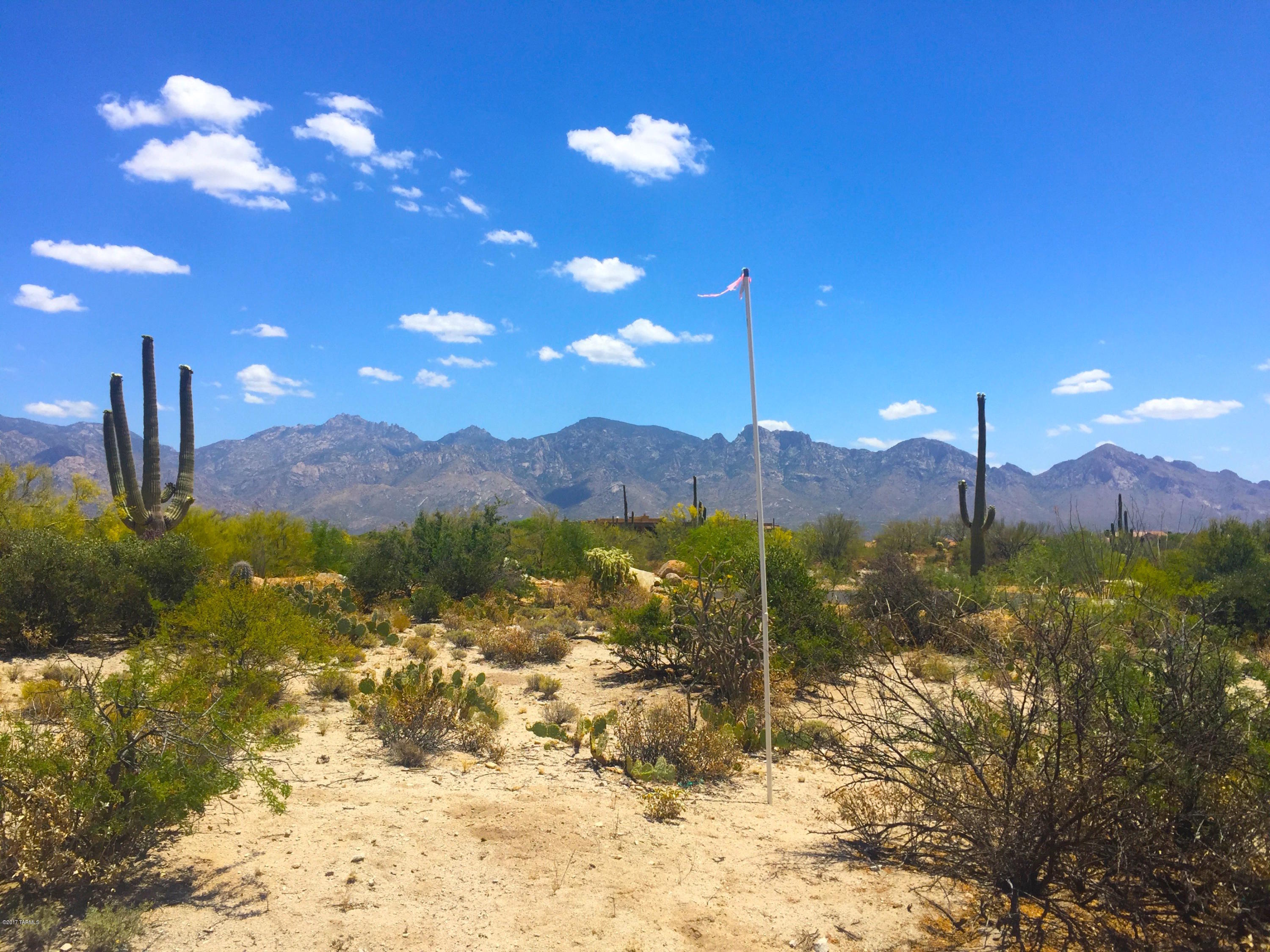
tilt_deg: +1.4
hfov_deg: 61.7
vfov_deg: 48.2
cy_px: 476
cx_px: 635
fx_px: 1064
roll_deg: +0.3
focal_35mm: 29
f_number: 2.2
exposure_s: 1/2825
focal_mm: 4.15
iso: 32
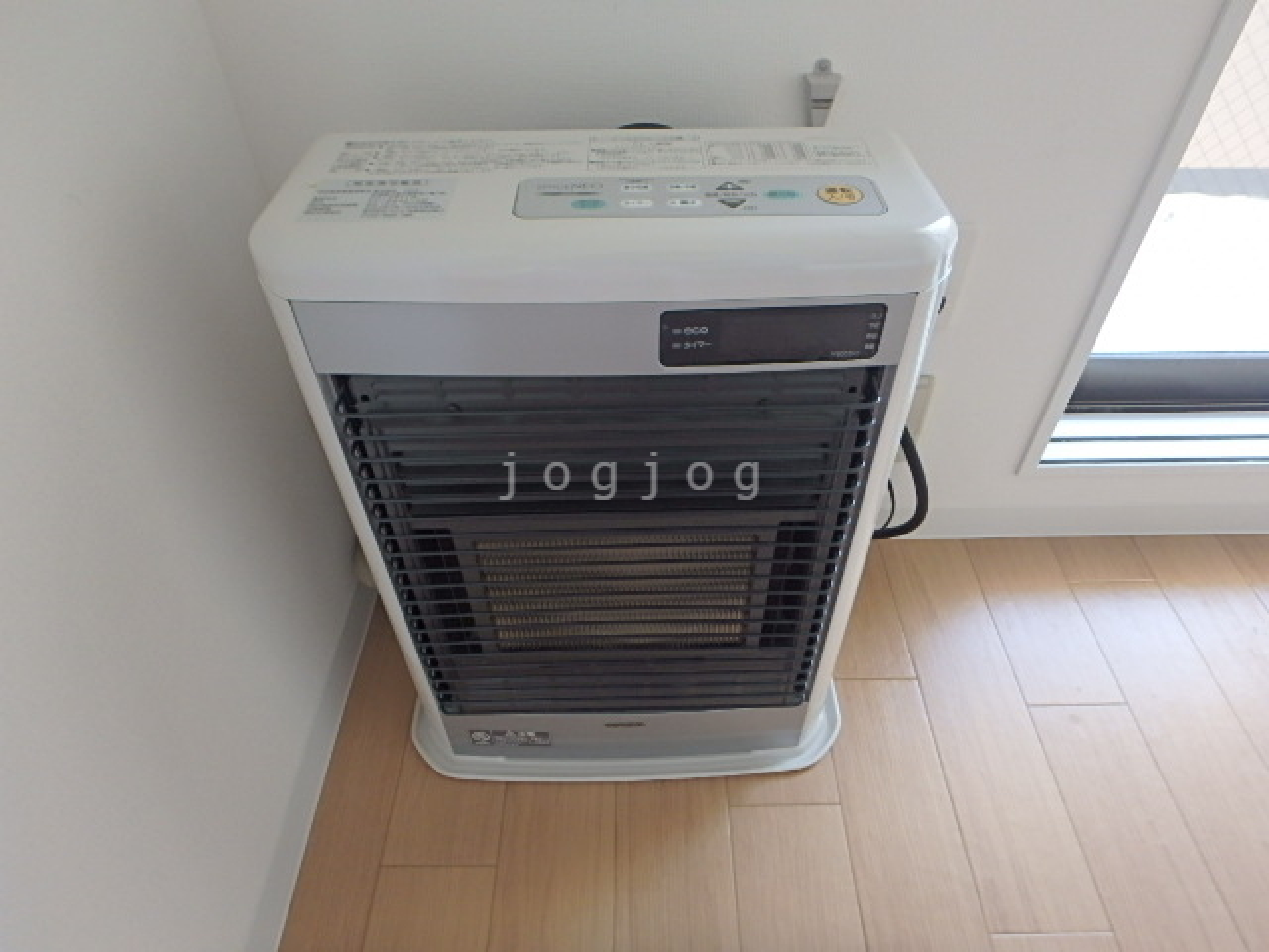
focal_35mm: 21
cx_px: 634
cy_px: 476
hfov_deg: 79.0
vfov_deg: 63.4
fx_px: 770
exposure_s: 1/40
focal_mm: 3.7
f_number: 3.5
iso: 200
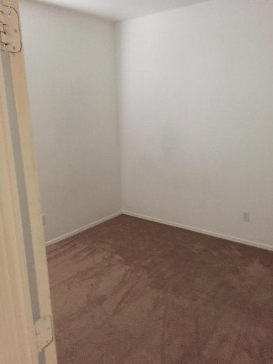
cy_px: 182
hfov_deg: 48.2
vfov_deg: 61.7
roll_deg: -0.2
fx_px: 305
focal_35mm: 29
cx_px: 136
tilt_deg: -14.2
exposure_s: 1/15
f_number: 2.2
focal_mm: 4.15
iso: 400
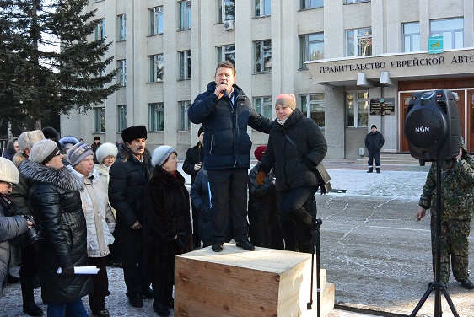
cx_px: 242
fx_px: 435
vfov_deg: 40.1
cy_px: 153
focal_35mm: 33
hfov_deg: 57.2
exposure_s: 1/250
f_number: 4
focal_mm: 11
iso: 180
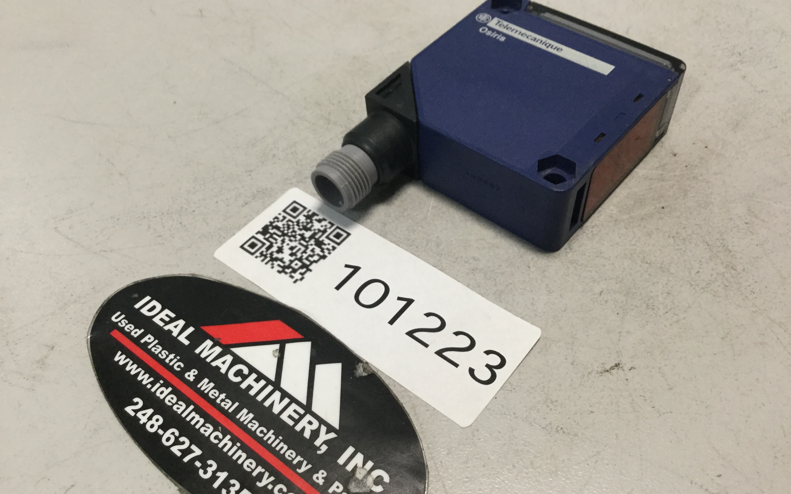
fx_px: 711
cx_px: 396
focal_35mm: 33
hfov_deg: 58.1
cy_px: 278
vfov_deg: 38.3
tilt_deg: -52.0
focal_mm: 3.3
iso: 40
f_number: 2.4
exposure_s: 1/30
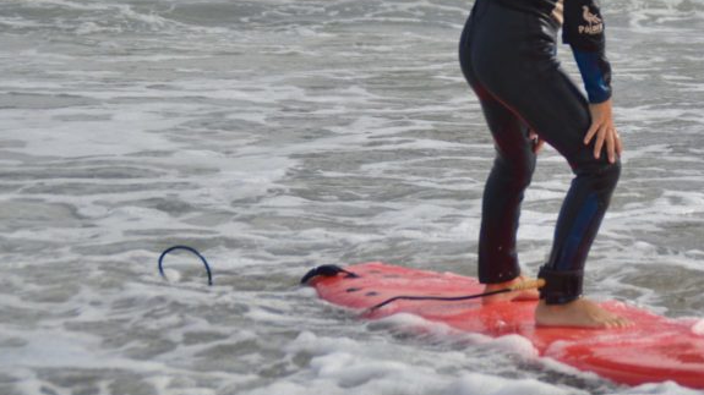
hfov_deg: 10.9
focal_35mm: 196
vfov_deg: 6.2
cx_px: 617
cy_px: 48
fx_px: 3658
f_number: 6.3
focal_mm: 70
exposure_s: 1/640
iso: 100
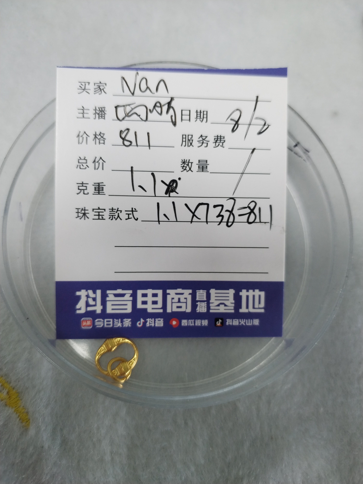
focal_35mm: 26
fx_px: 364
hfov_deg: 53.1
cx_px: 182
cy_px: 242
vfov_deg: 67.3
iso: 162
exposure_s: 1/50
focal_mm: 4.75
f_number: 1.8
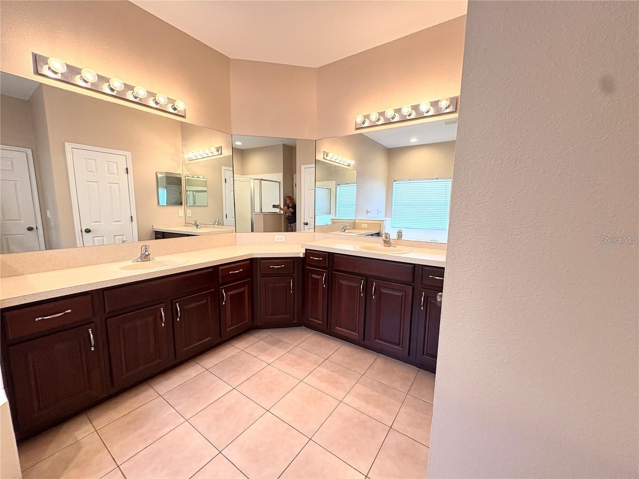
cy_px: 240
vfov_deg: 85.7
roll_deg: -1.0
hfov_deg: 102.1
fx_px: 258
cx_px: 320
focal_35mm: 14
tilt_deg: -8.0
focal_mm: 2.22
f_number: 2.2
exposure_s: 1/60
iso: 125
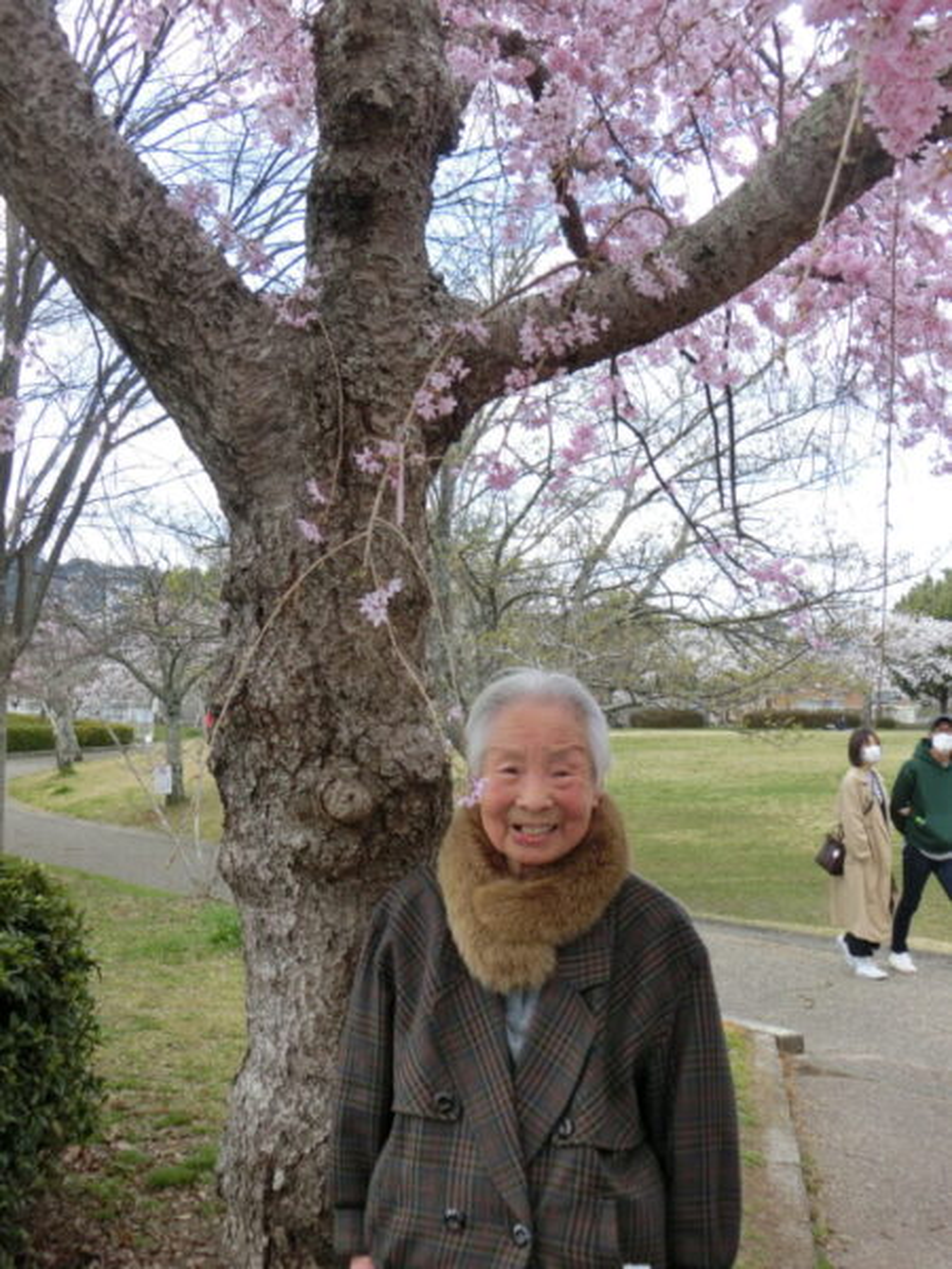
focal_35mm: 45
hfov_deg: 32.2
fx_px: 1650
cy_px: 634
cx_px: 476
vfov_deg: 42.1
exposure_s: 1/125
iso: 80
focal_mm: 8
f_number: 4.4
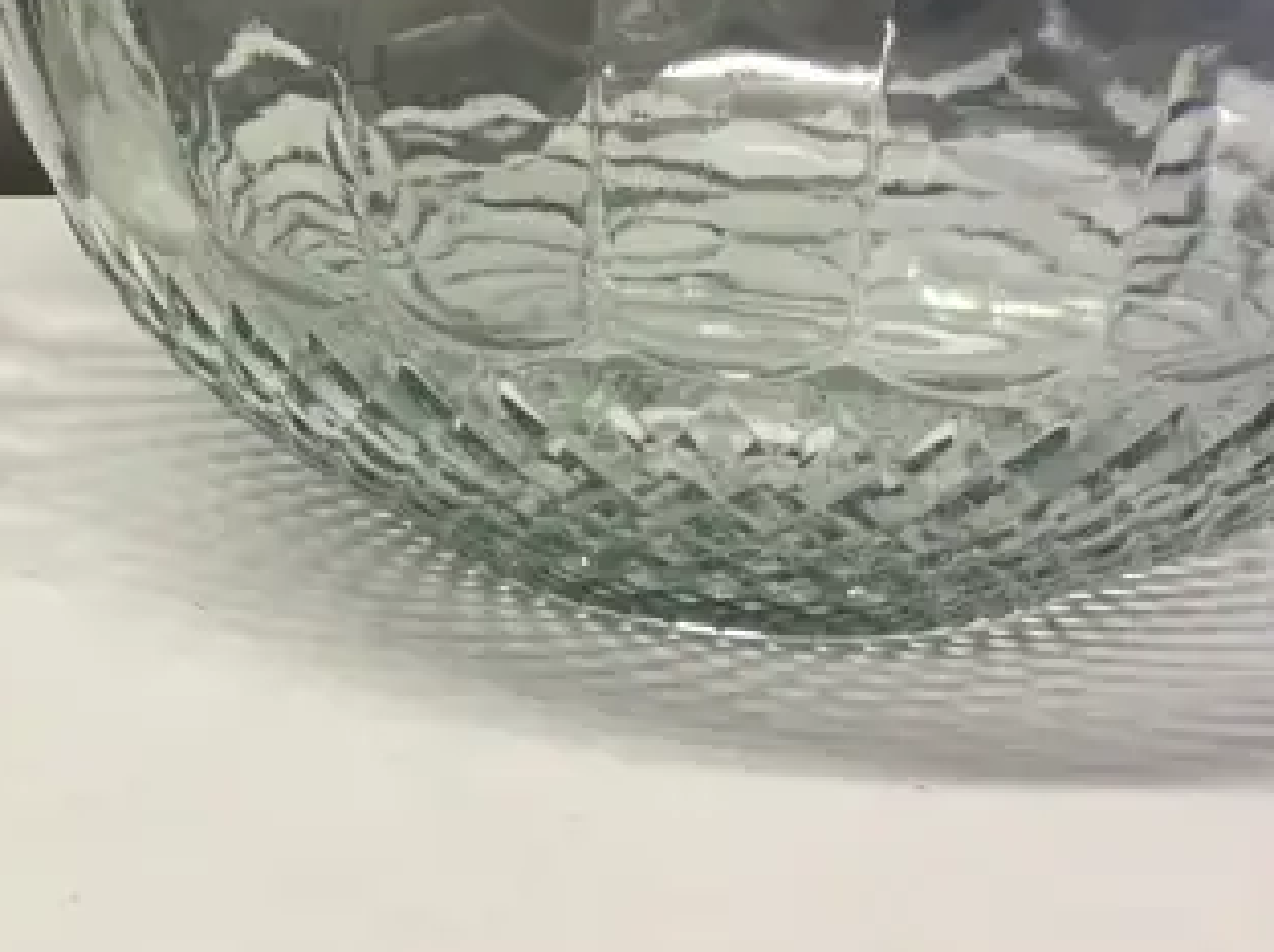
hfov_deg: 19.5
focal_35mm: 95
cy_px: 94
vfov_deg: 15.4
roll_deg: +0.2
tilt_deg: -12.7
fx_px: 3492
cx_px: -248
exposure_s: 1/33
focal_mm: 4.15
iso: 32
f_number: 2.2
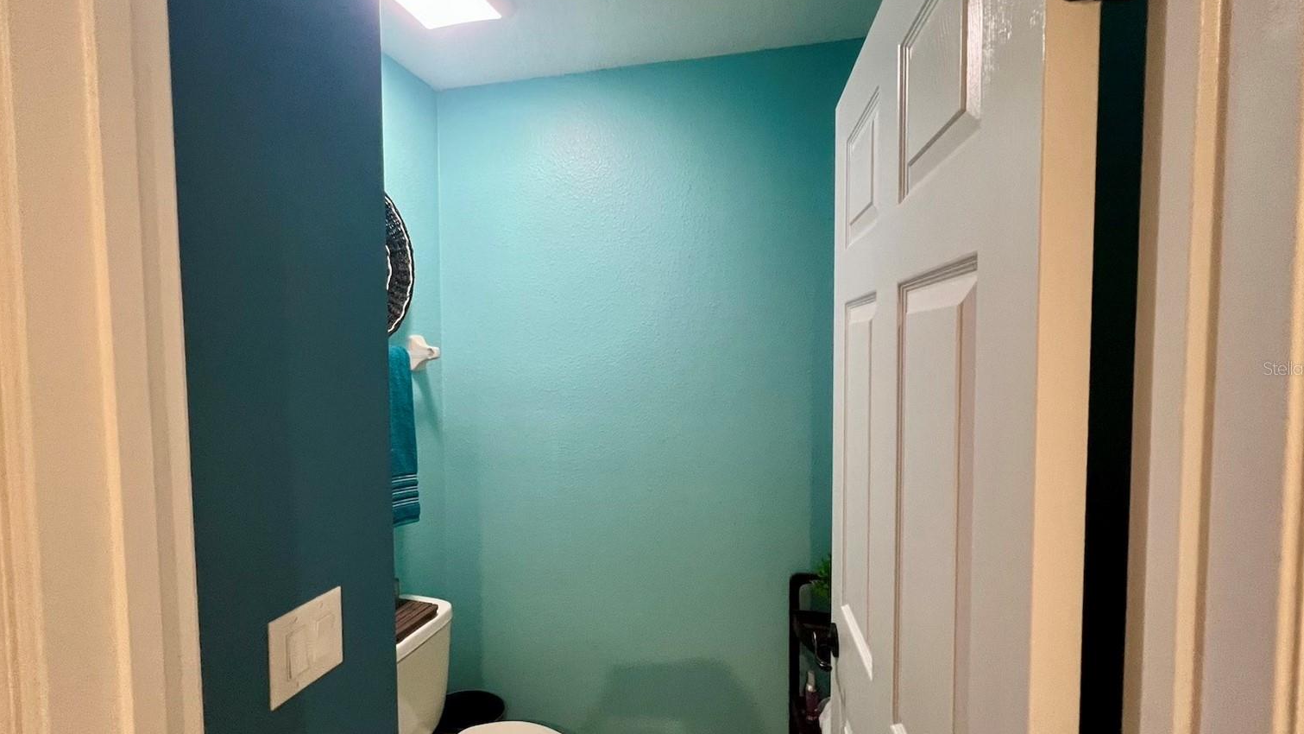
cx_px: 654
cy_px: 368
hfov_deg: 103.0
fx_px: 519
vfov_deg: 70.5
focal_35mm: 15
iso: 320
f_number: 1.8
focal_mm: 1.57
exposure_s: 1/60
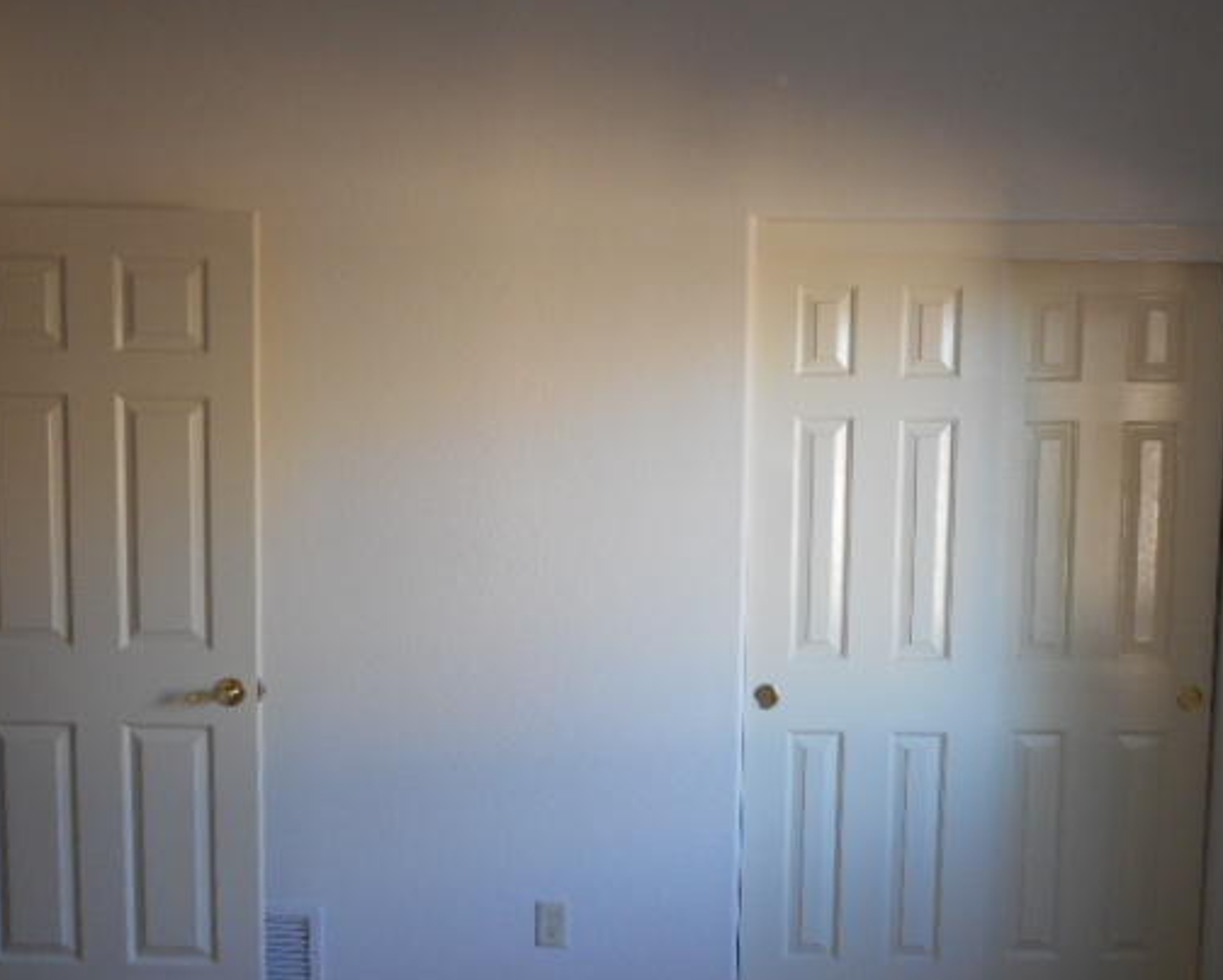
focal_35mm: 36
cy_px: 557
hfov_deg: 50.2
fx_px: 1304
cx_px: 632
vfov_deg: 41.1
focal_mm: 5.2
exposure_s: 1/30
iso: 200
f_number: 4
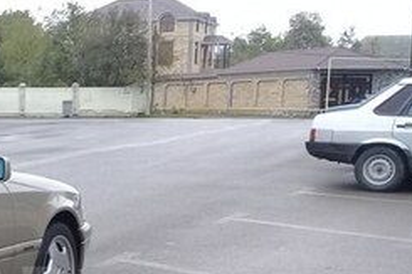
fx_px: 995
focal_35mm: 87
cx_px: -113
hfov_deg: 21.3
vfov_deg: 15.3
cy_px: 292
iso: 50
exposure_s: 1/131
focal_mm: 3.3
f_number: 2.2
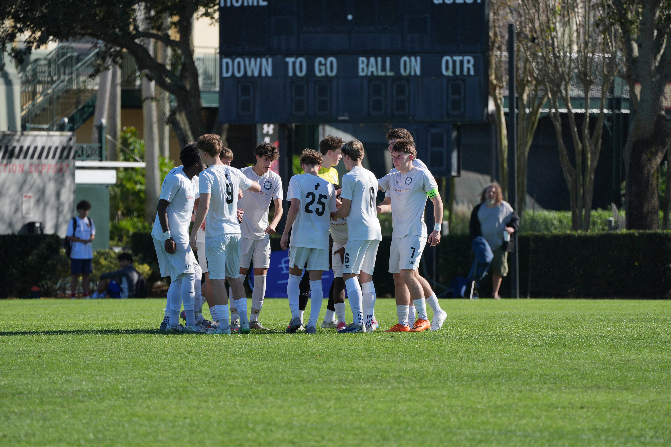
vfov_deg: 3.4
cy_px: 224
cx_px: 336
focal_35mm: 400
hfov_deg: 5.2
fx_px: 7455
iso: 320
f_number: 6.3
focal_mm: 400
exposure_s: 1/1250
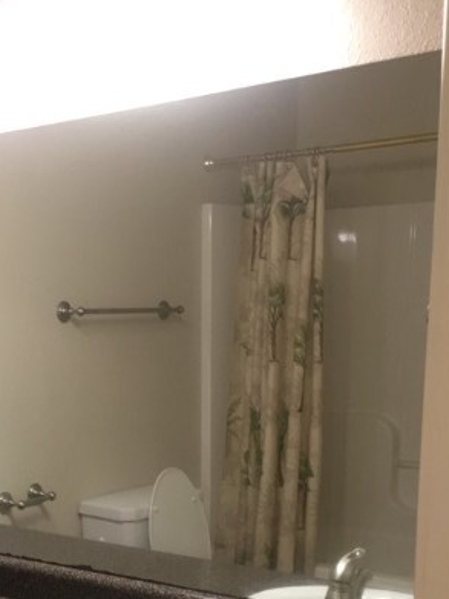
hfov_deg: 24.6
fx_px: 986
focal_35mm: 57
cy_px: 504
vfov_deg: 32.6
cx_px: 17
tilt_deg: -10.4
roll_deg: +2.1
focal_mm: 4.15
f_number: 2.2
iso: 100
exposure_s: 1/30
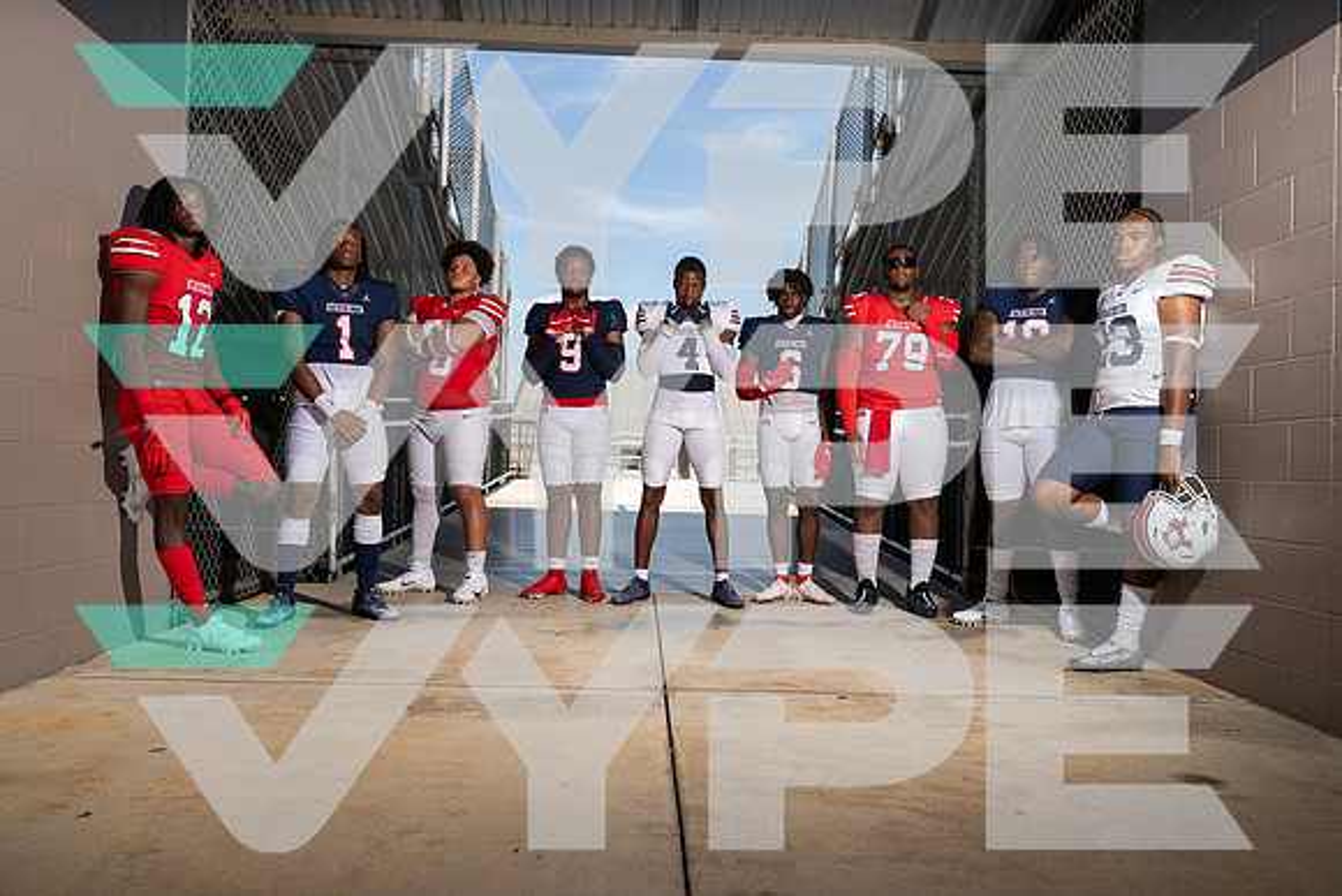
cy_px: 448
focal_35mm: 28
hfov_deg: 65.5
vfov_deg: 46.4
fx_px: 1044
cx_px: 671
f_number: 8
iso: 160
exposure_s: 1/250
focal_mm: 28
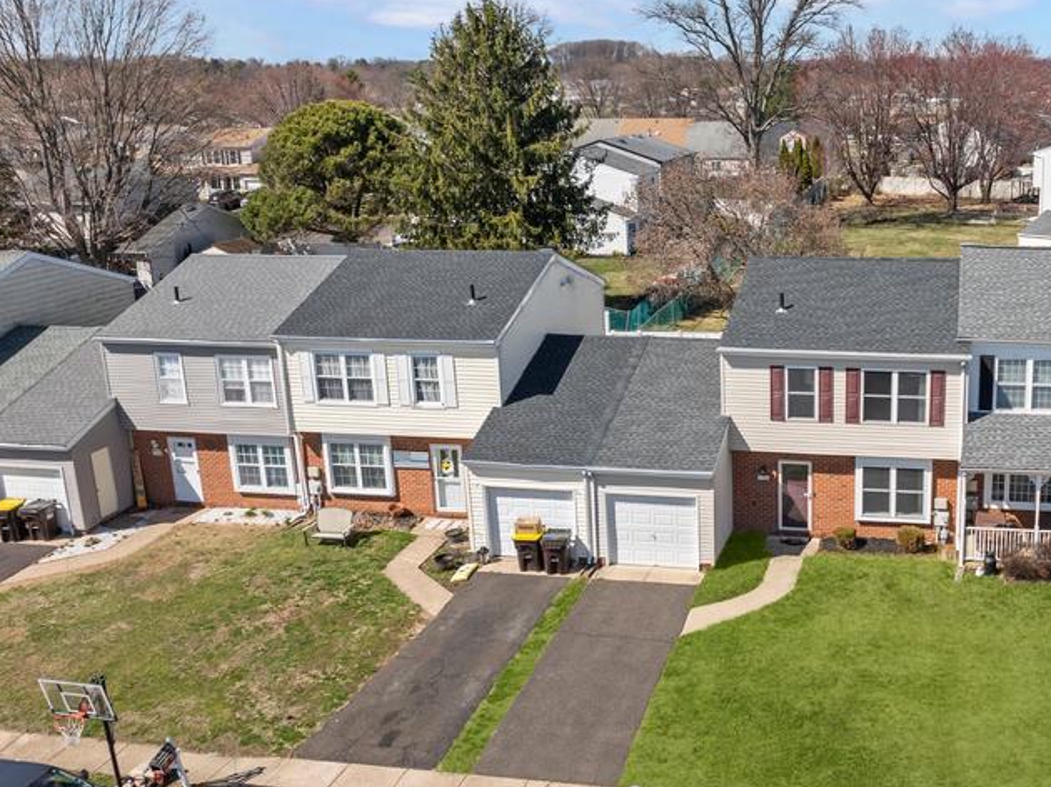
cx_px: 774
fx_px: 1184
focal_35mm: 39
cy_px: 416
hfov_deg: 46.4
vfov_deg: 36.8
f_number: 2.8
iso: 100
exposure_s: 1/1600
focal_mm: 12.29
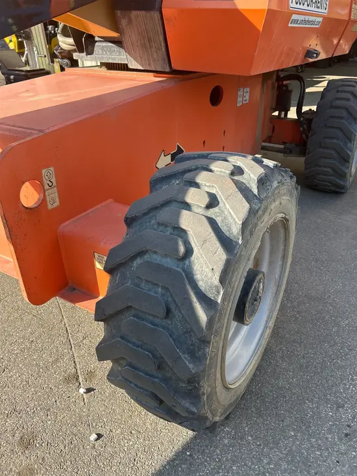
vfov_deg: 67.3
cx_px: 178
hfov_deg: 53.1
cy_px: 238
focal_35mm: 26
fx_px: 357
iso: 50
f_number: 1.5
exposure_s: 1/700
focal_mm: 5.7
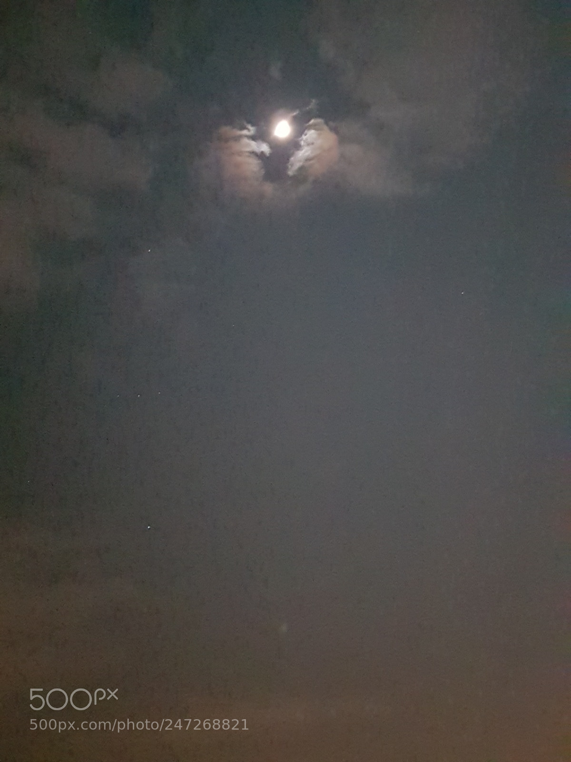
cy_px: 381
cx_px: 286
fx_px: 572
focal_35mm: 26
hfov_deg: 53.1
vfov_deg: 67.3
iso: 2000
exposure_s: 1/6
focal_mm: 4.2
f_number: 1.7
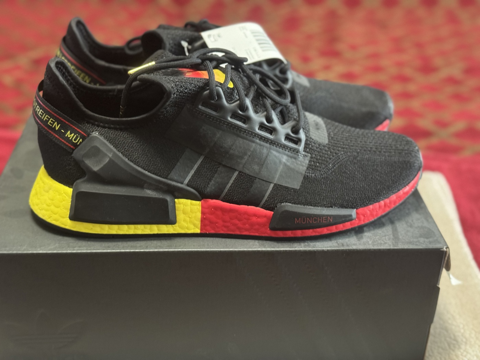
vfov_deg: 30.3
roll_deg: -0.1
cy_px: 180
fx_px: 666
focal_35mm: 48
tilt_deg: -30.6
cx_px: 240
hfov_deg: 39.7
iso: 800
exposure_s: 1/29
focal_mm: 6.76
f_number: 1.78
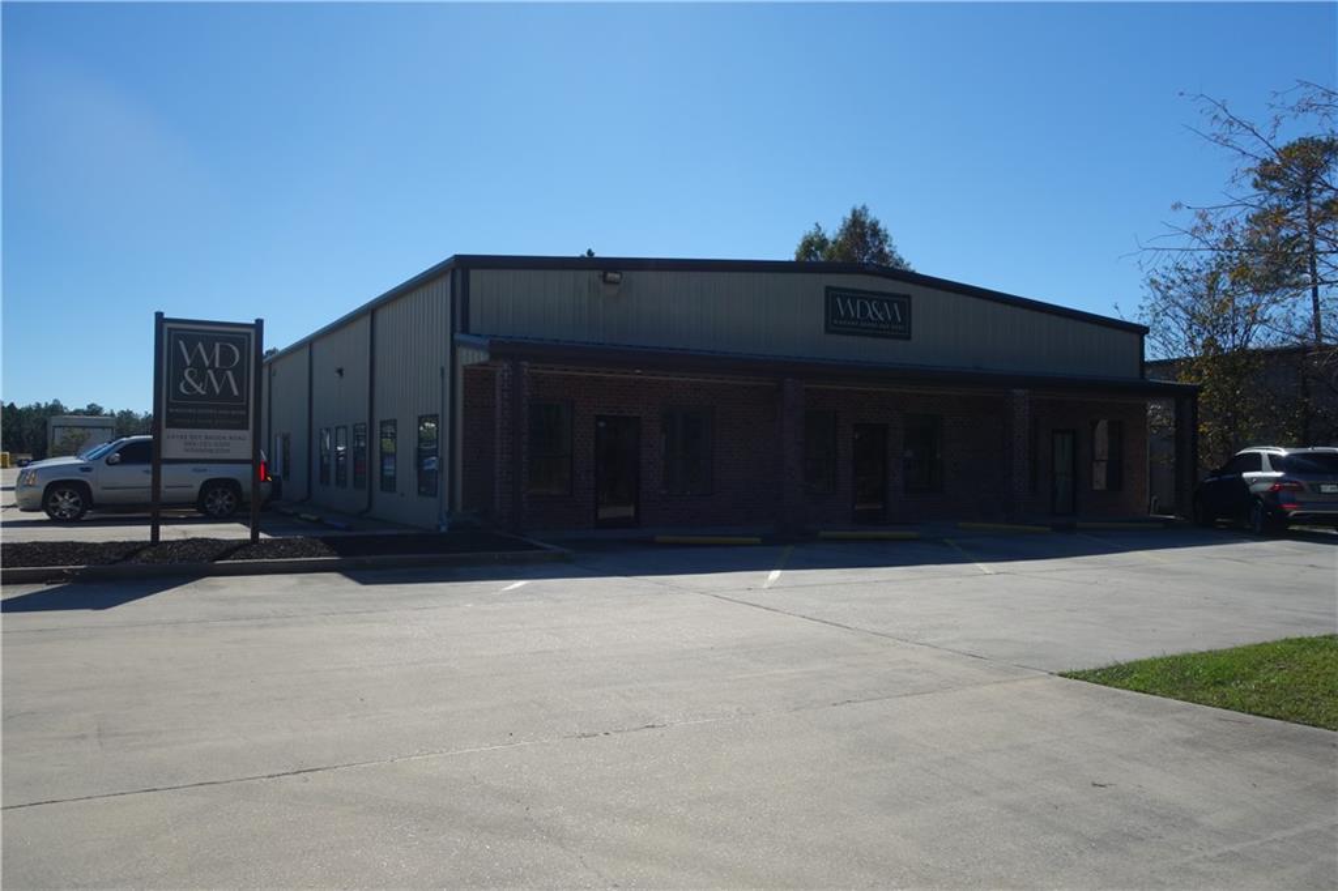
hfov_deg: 65.5
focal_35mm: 28
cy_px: 446
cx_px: 669
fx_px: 1040
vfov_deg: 46.4
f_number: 6.3
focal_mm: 10.4
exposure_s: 1/640
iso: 125
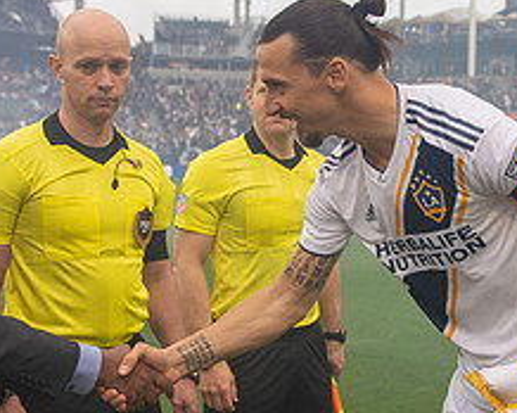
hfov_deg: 26.7
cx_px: 401
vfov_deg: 21.8
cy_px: 227
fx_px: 1070
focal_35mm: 70
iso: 500
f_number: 3.5
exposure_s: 1/640
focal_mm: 28
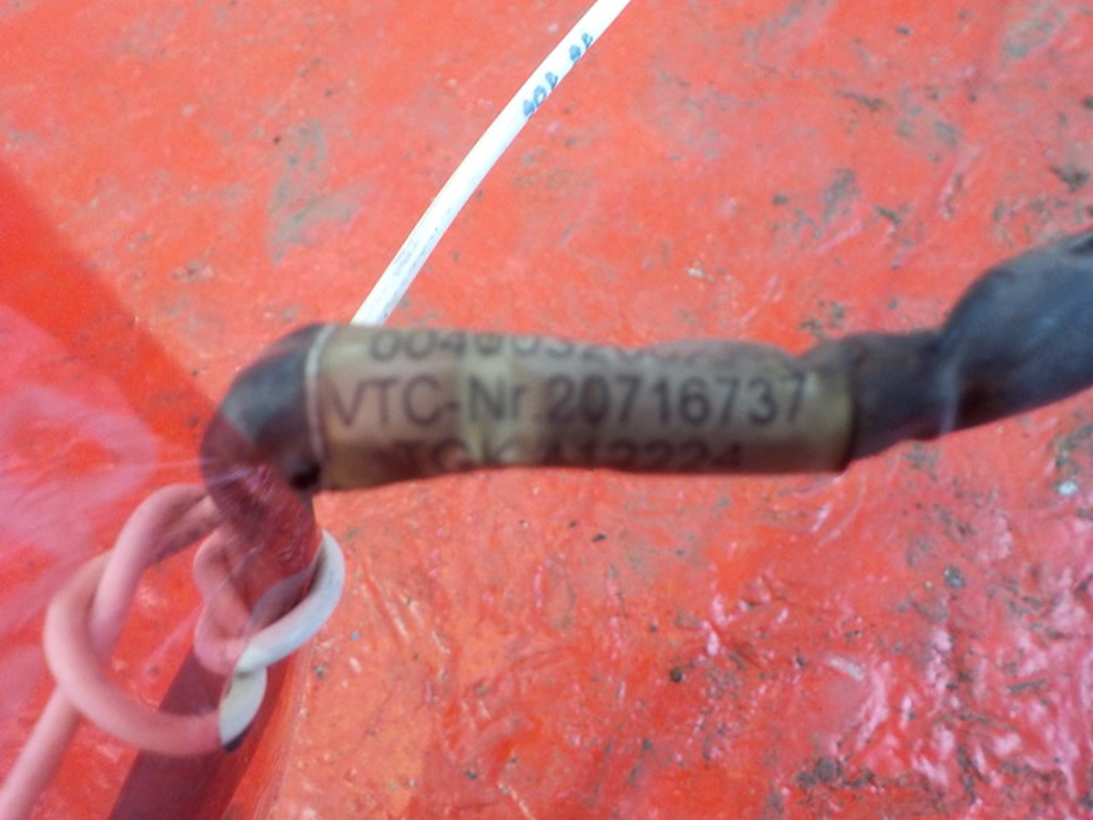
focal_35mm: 30
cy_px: 410
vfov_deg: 46.8
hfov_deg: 60.0
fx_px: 947
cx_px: 546
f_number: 3.3
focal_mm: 4.1
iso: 320
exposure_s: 1/30
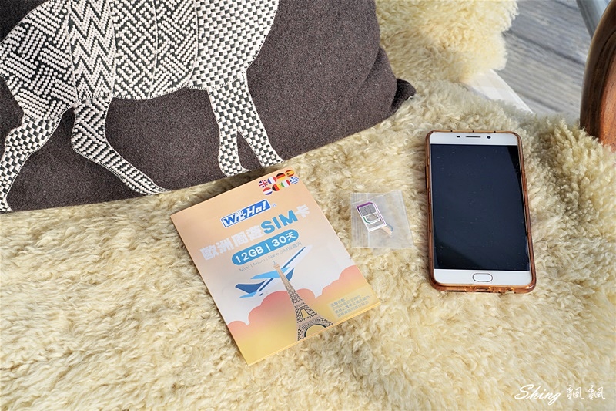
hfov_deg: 33.9
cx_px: 308
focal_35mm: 59
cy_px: 206
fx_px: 1009
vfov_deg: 23.0
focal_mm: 59
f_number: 11
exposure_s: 1/50
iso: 80
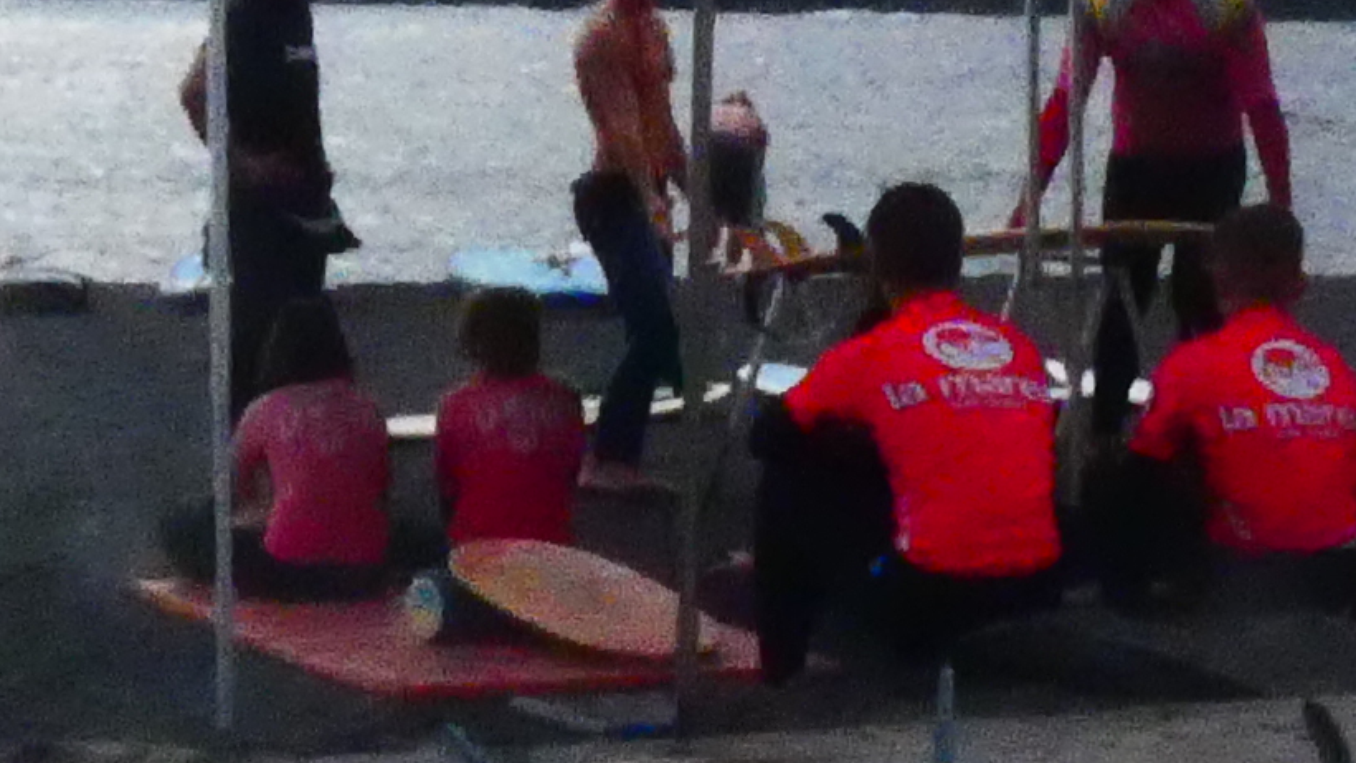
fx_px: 4675
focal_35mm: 130
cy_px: 841
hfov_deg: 16.5
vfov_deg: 9.2
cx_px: 748
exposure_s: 1/2000
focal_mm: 3.6
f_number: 8
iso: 800
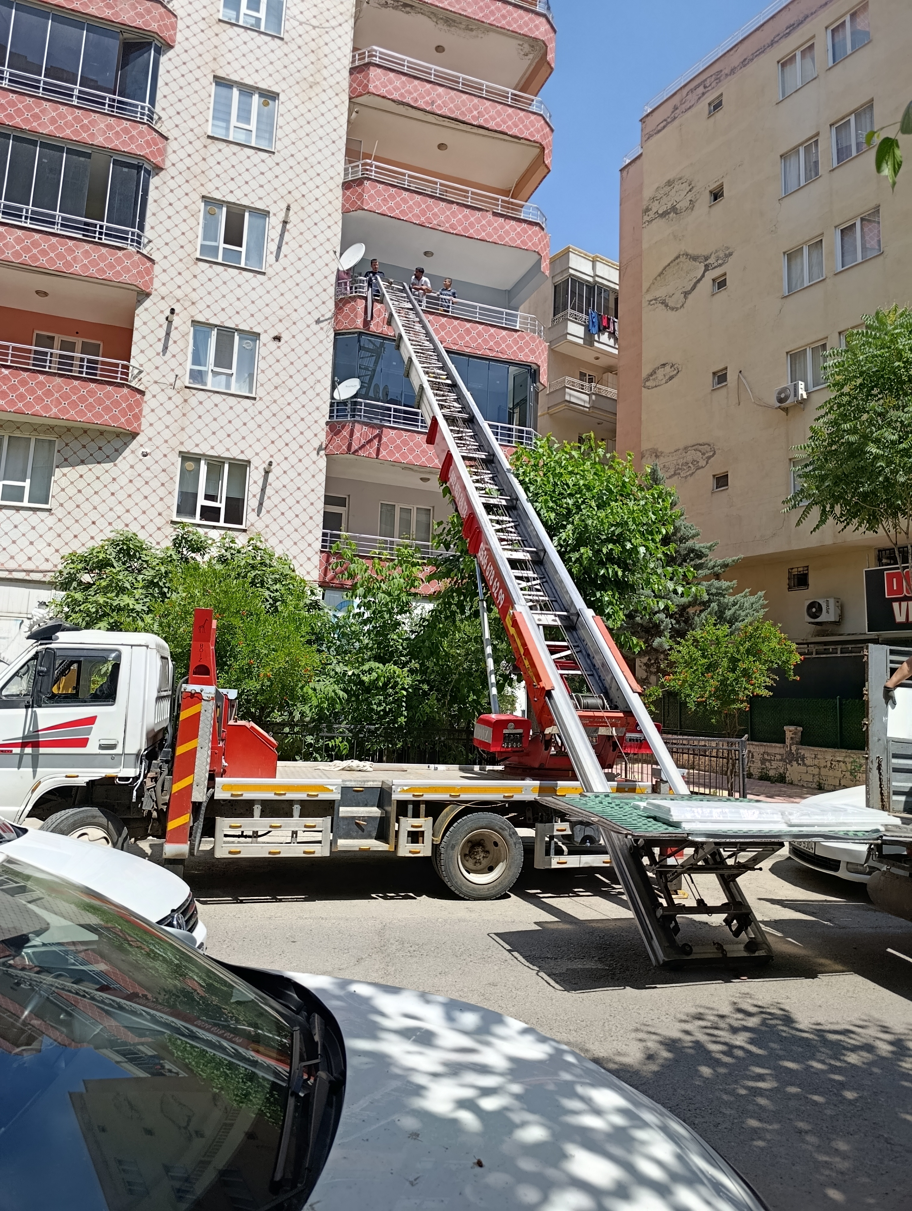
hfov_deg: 59.0
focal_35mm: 23
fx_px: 806
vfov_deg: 73.8
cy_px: 606
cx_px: 456
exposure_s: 1/437
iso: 50
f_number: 1.65
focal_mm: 6.11
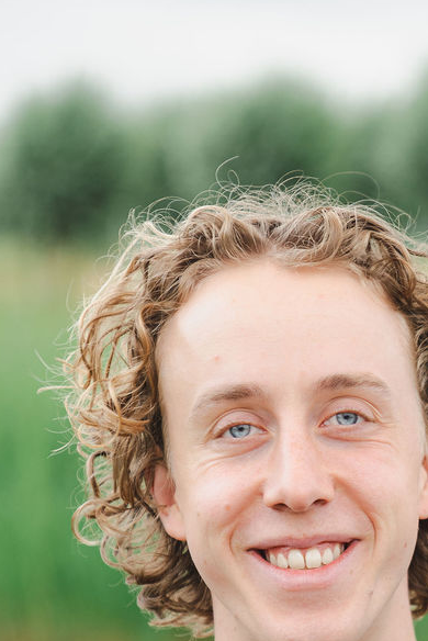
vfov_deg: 11.0
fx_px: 3277
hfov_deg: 7.5
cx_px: 356
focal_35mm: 184
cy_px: 715
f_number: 2.8
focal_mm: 70
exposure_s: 1/250
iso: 250
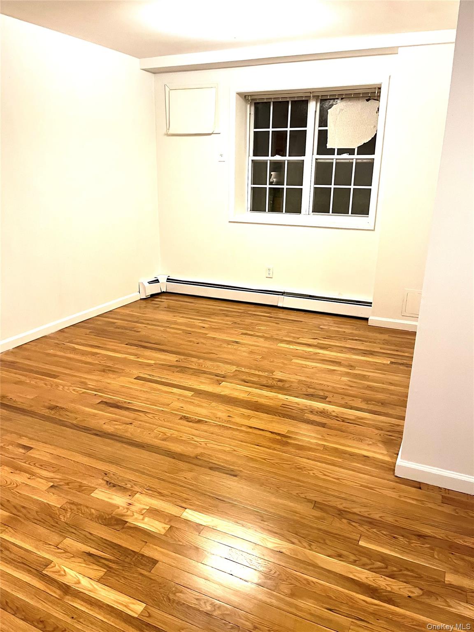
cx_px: 237
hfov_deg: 53.1
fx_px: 475
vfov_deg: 67.3
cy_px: 316
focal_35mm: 26
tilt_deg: -15.0
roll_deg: +1.0
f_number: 1.6
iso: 200
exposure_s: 1/60
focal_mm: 5.1
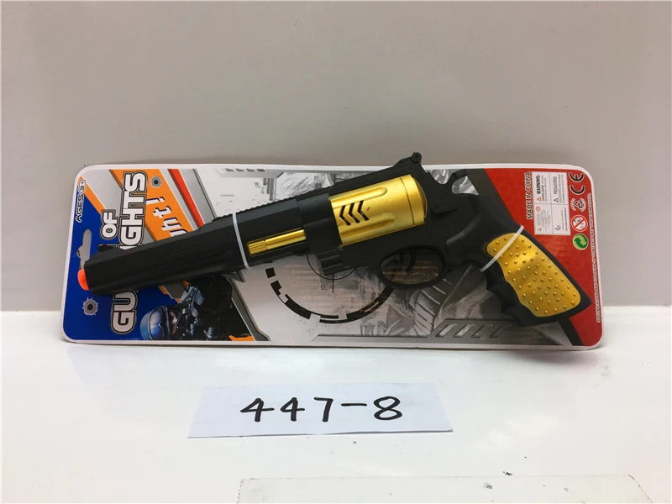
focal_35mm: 29
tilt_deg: -15.0
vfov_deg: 48.2
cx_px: 336
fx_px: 563
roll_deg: +0.2
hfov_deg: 61.7
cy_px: 252
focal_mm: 4.15
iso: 32
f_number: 2.2
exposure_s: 1/100
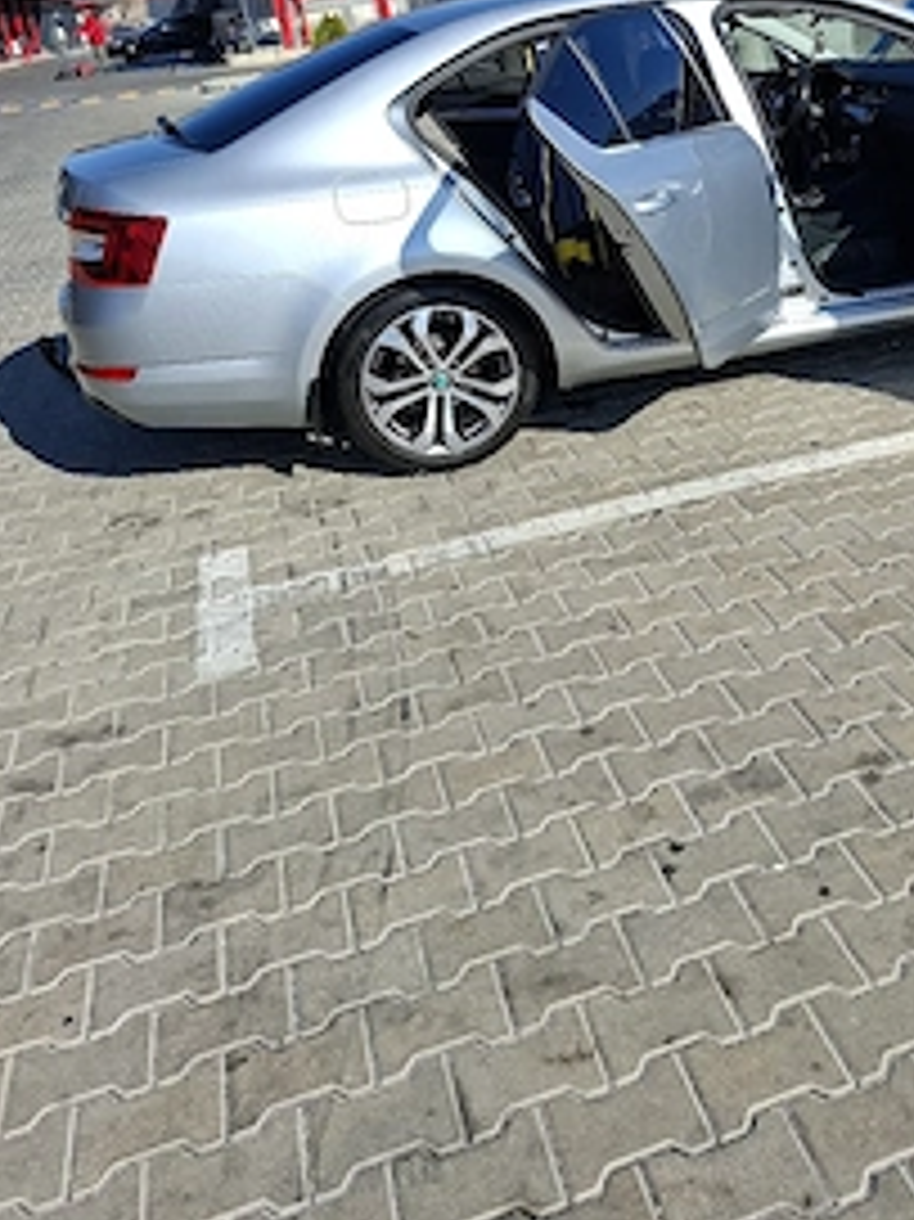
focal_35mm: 34
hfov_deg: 40.8
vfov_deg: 52.5
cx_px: 662
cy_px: 369
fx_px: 1198
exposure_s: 1/2000
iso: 50
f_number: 1.8
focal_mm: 5.54
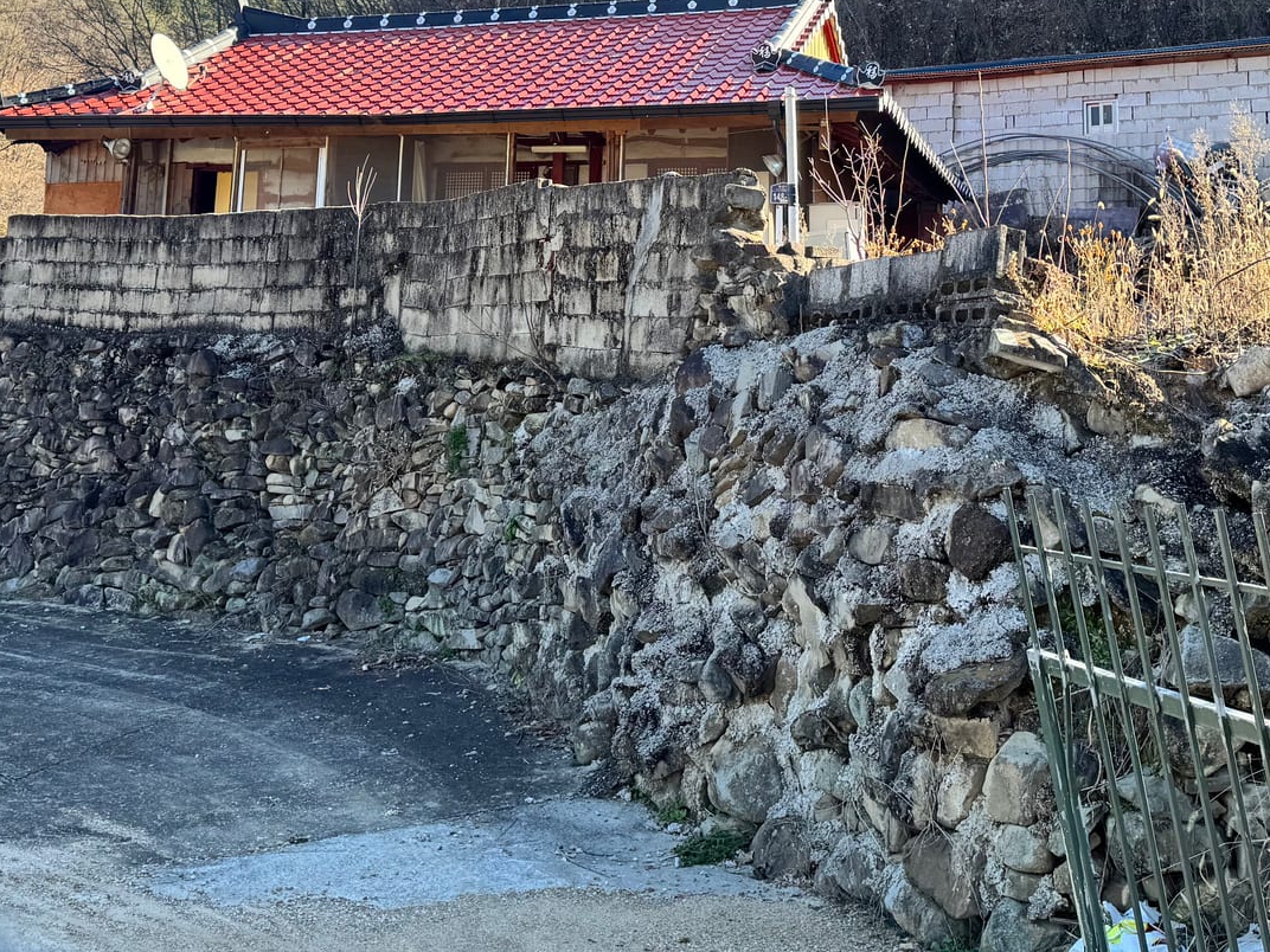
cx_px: 668
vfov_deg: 32.4
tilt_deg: +9.9
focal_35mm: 43
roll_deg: -1.3
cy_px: 157
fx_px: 1578
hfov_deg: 43.8
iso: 80
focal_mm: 6.76
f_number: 1.78
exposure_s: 1/938
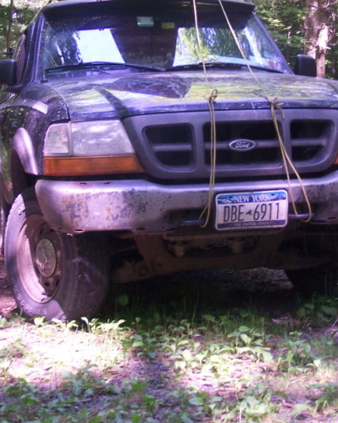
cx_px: 176
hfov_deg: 20.2
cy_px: 144
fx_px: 950
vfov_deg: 25.0
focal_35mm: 76
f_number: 3
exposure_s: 1/40
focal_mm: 8.5
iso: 100
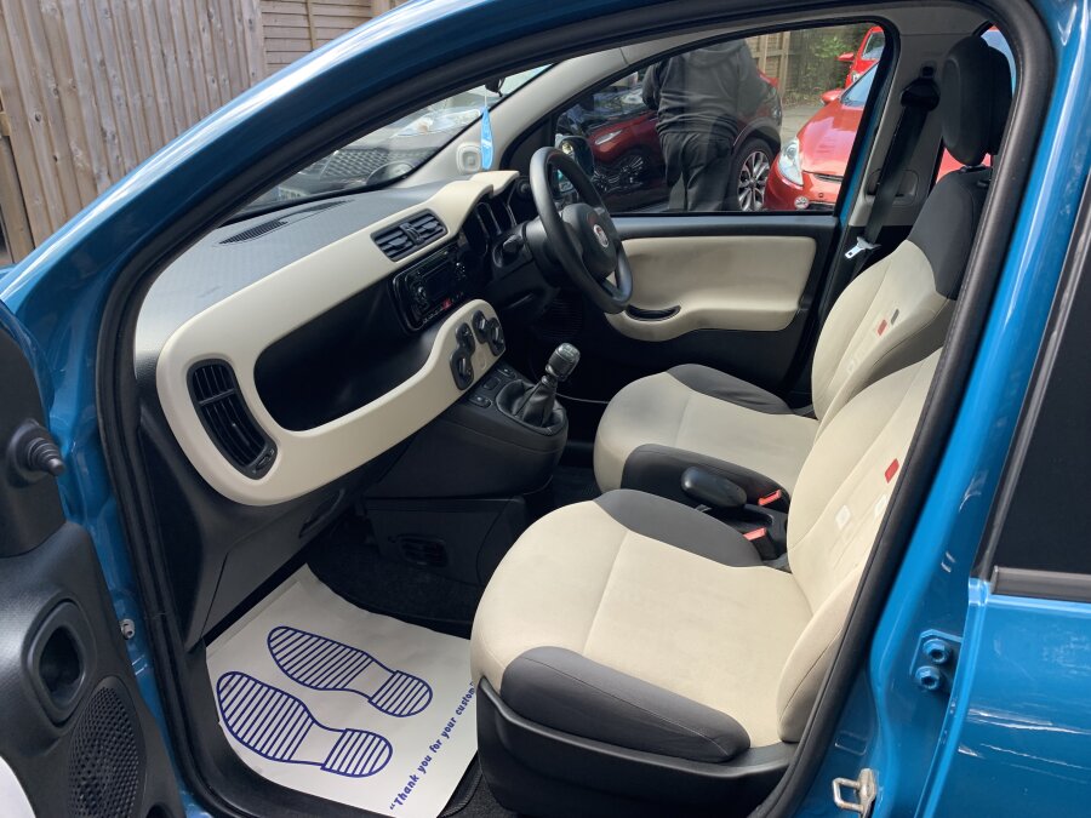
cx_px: 546
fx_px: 819
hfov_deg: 67.3
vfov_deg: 53.1
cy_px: 409
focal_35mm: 26
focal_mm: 4.25
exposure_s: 1/122
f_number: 1.8
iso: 25
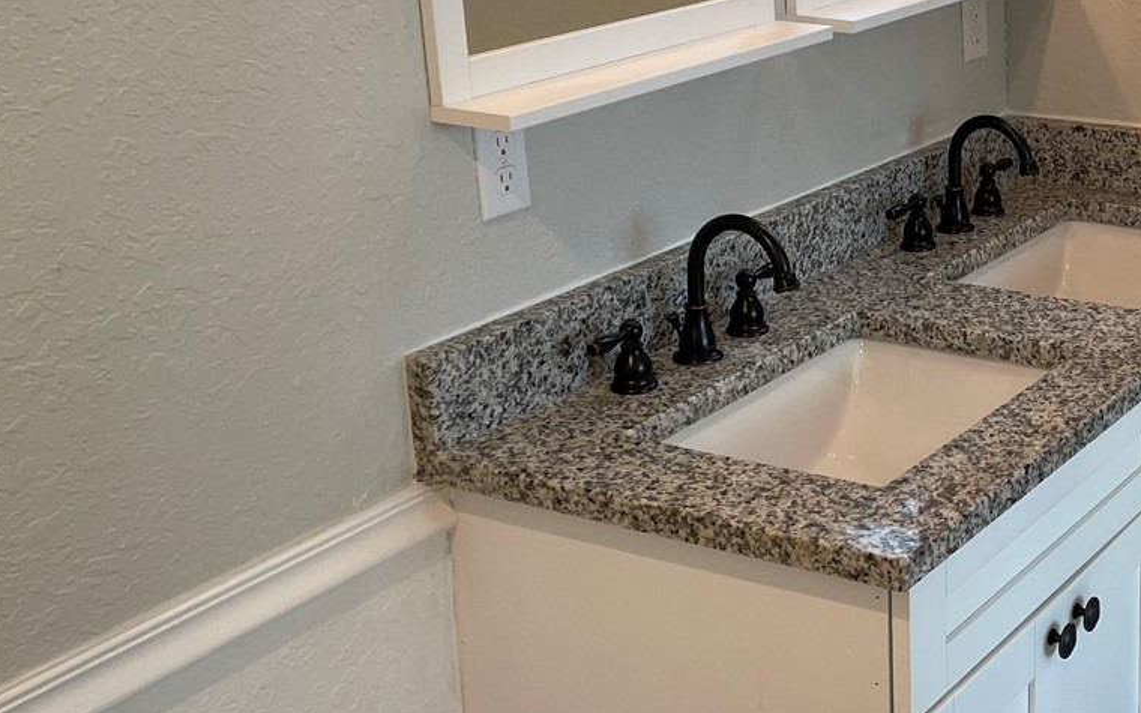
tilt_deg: -15.9
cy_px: 201
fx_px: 1804
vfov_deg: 22.2
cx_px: 1097
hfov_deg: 32.7
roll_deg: +0.2
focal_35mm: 58
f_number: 1.6
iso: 64
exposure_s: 1/60
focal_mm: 4.2
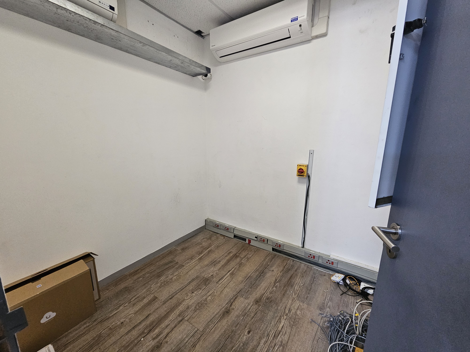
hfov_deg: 106.2
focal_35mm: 13
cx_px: 235
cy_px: 176
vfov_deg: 89.9
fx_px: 177
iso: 320
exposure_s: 1/50
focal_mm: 2.2
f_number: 2.2
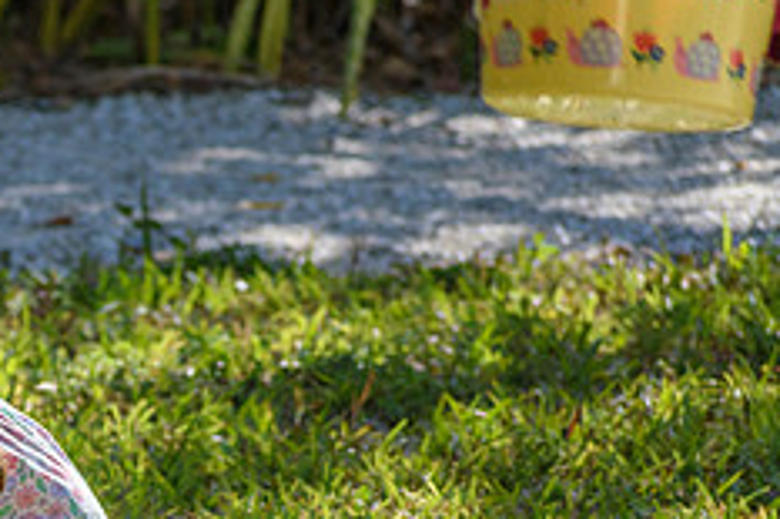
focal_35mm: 580
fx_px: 12557
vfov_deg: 2.4
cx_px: -177
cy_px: 631
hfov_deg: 3.6
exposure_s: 1/1600
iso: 400
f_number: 5
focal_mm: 155
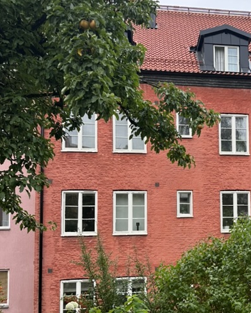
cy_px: 202
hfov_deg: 29.1
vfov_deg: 37.7
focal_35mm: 49
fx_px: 455
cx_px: 243
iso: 80
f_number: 1.78
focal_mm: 6.86
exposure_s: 1/296
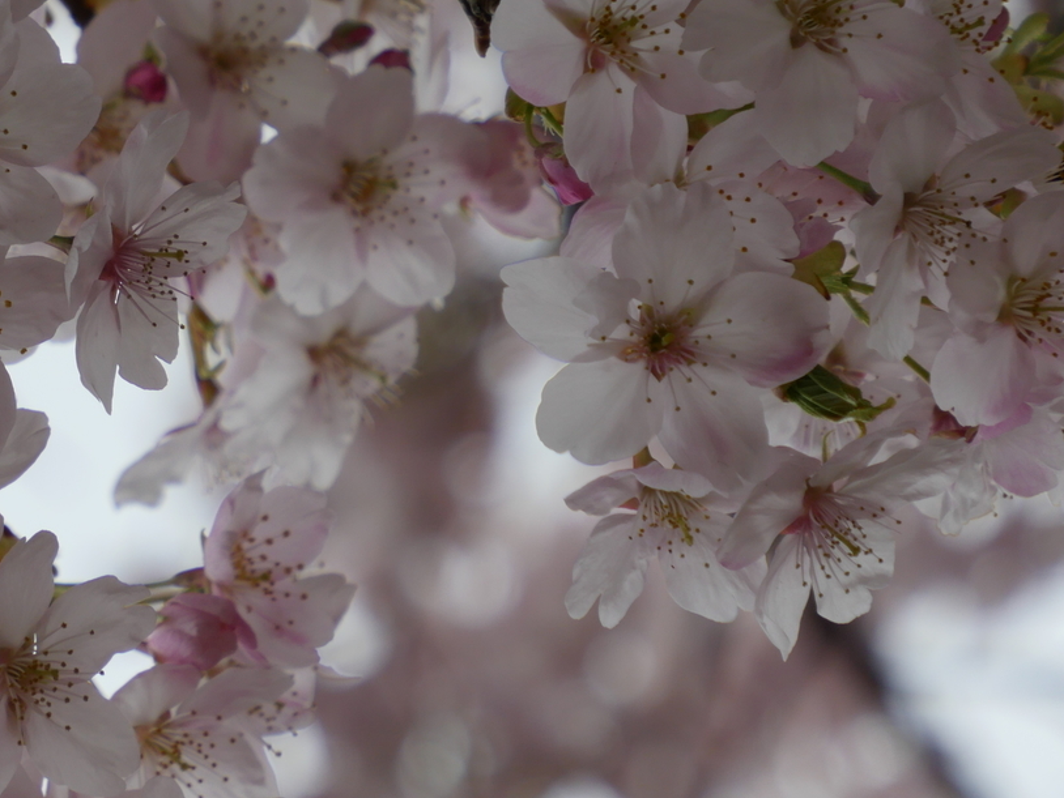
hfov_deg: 5.0
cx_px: 175
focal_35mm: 393
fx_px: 12083
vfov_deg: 3.8
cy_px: 175
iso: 200
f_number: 7.1
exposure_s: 1/500
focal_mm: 100
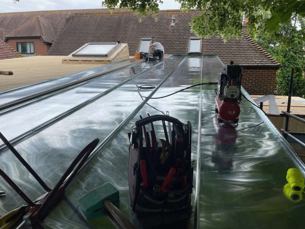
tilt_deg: -8.1
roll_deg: -1.4
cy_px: 114
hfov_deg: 67.3
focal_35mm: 26
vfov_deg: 53.1
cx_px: 152
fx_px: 229
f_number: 1.6
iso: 32
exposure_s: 1/1208
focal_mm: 4.2
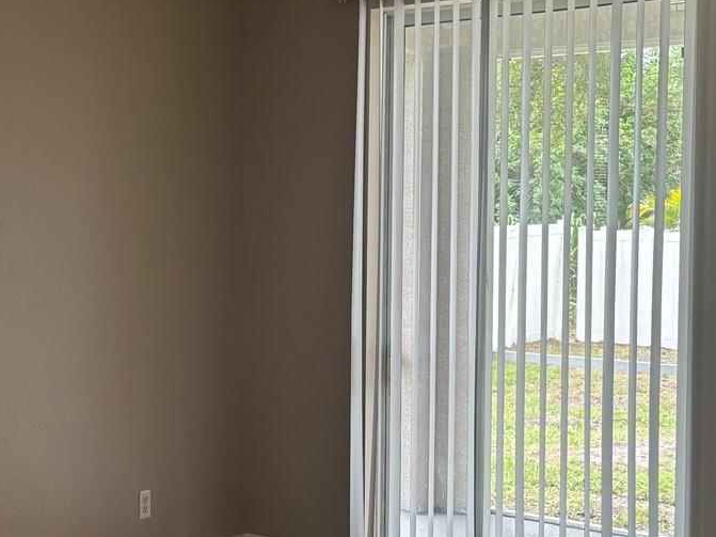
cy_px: 242
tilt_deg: -1.5
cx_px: -4
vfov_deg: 23.6
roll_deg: -0.2
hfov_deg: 29.1
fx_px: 1282
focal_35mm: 62
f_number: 1.6
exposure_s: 1/120
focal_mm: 5.96
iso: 100
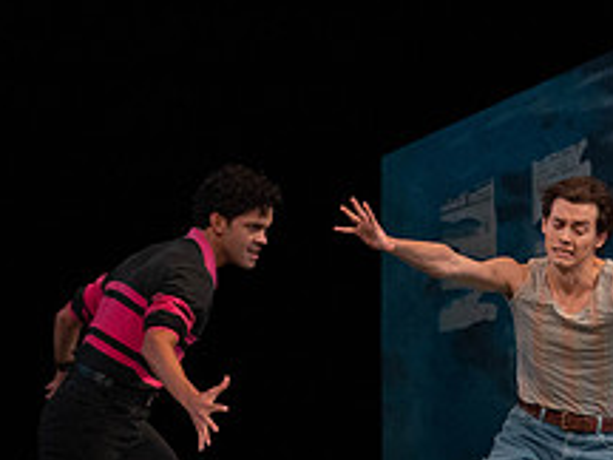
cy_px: 226
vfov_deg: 3.0
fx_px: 8854
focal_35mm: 500
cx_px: 360
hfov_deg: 4.0
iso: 3200
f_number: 4.5
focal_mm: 194
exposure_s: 1/400
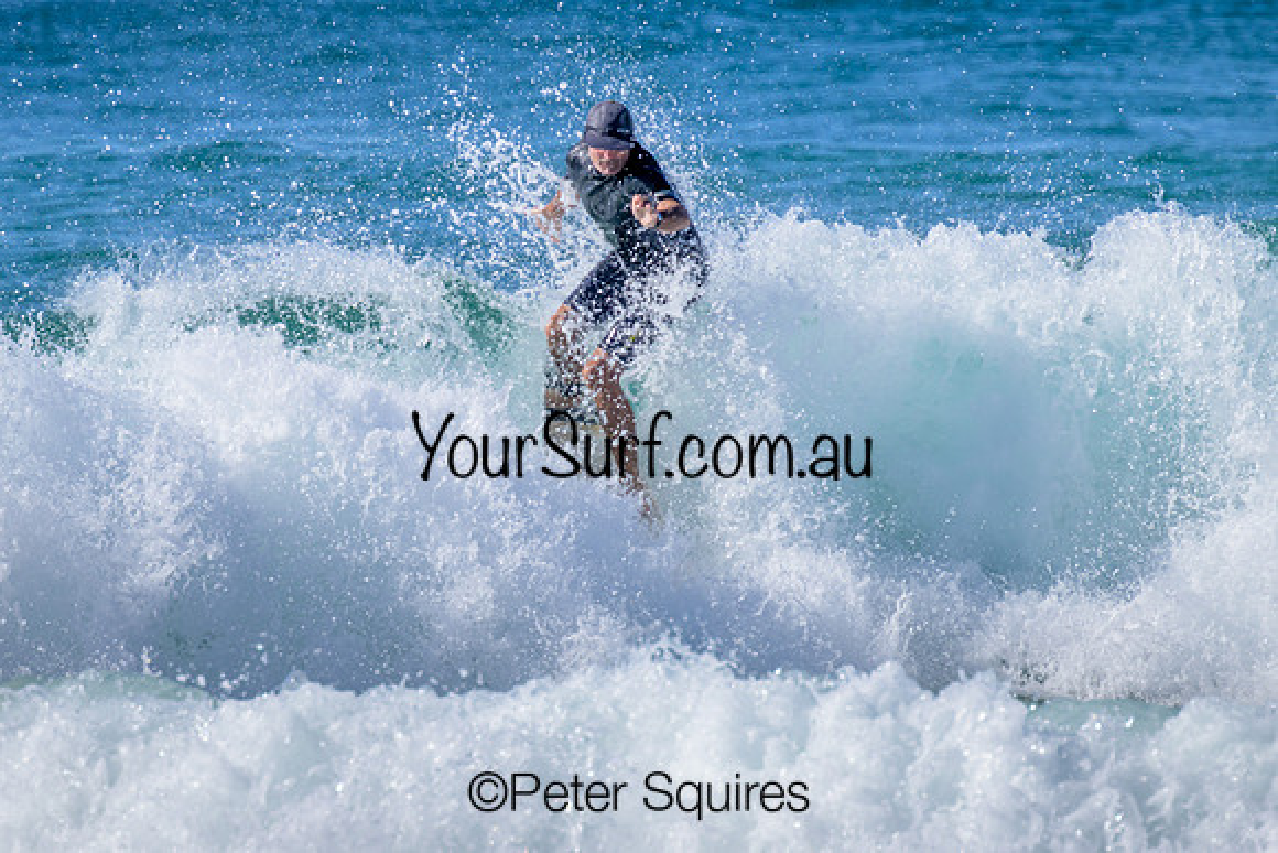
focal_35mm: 1090
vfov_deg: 1.3
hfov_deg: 1.9
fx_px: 38705
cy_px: 339
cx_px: 608
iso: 320
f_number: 11
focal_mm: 800
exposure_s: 1/800
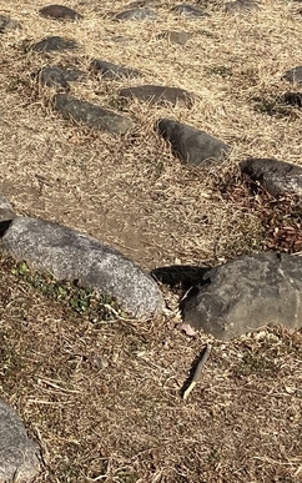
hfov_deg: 12.6
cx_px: -285
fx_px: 1211
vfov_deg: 21.5
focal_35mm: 92
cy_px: -35
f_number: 1.8
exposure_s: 1/2315
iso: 20
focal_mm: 3.99
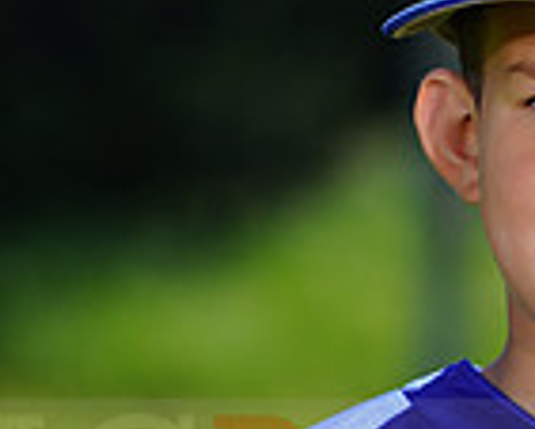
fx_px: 17445
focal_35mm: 1101
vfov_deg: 1.4
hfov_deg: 1.8
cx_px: 613
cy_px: 452
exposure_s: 1/250
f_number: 8
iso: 100
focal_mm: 285
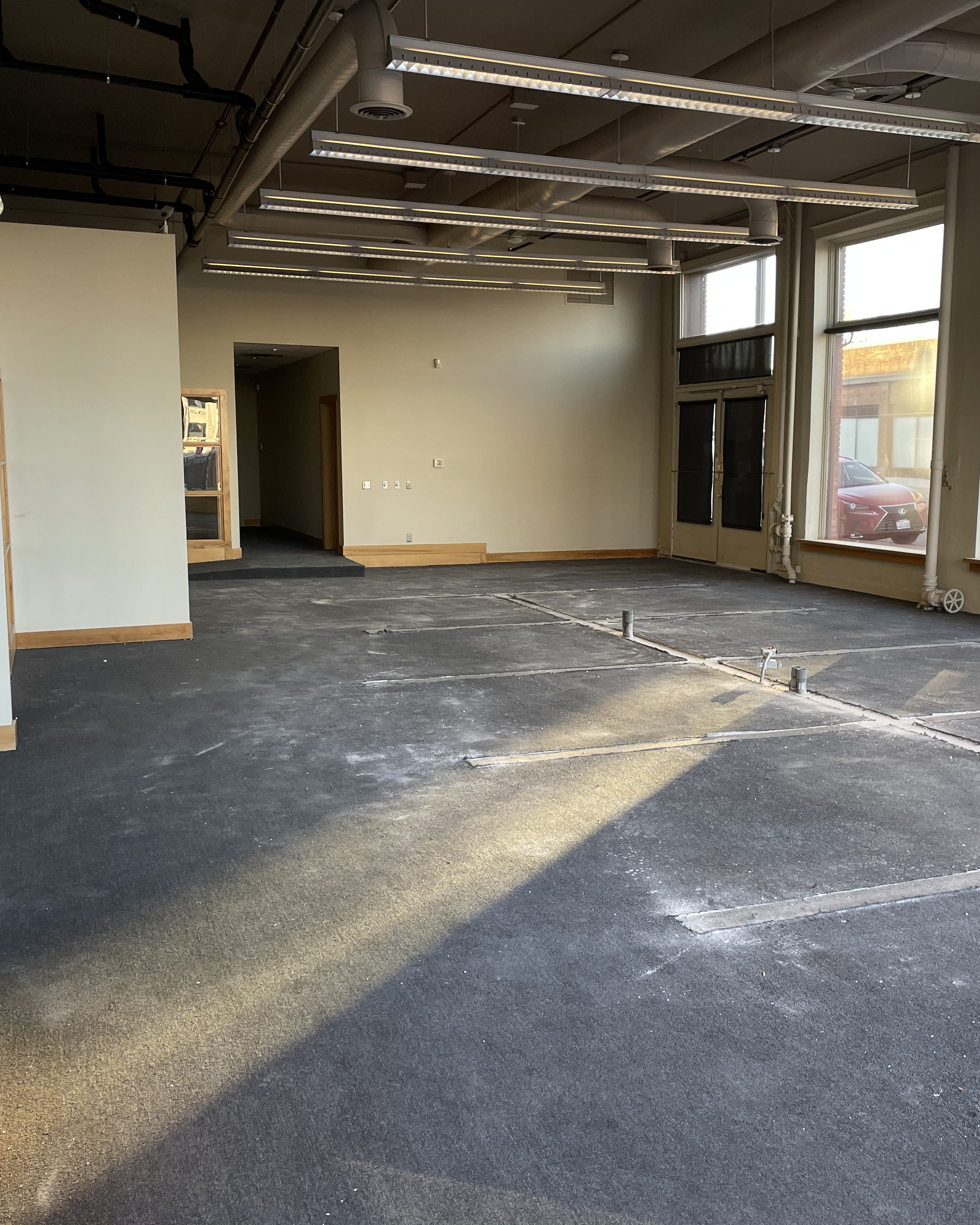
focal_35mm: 34
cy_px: 613
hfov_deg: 43.2
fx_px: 1233
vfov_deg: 52.8
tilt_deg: -6.8
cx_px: 572
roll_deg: +0.0
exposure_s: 1/60
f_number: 1.6
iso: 80
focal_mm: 4.2
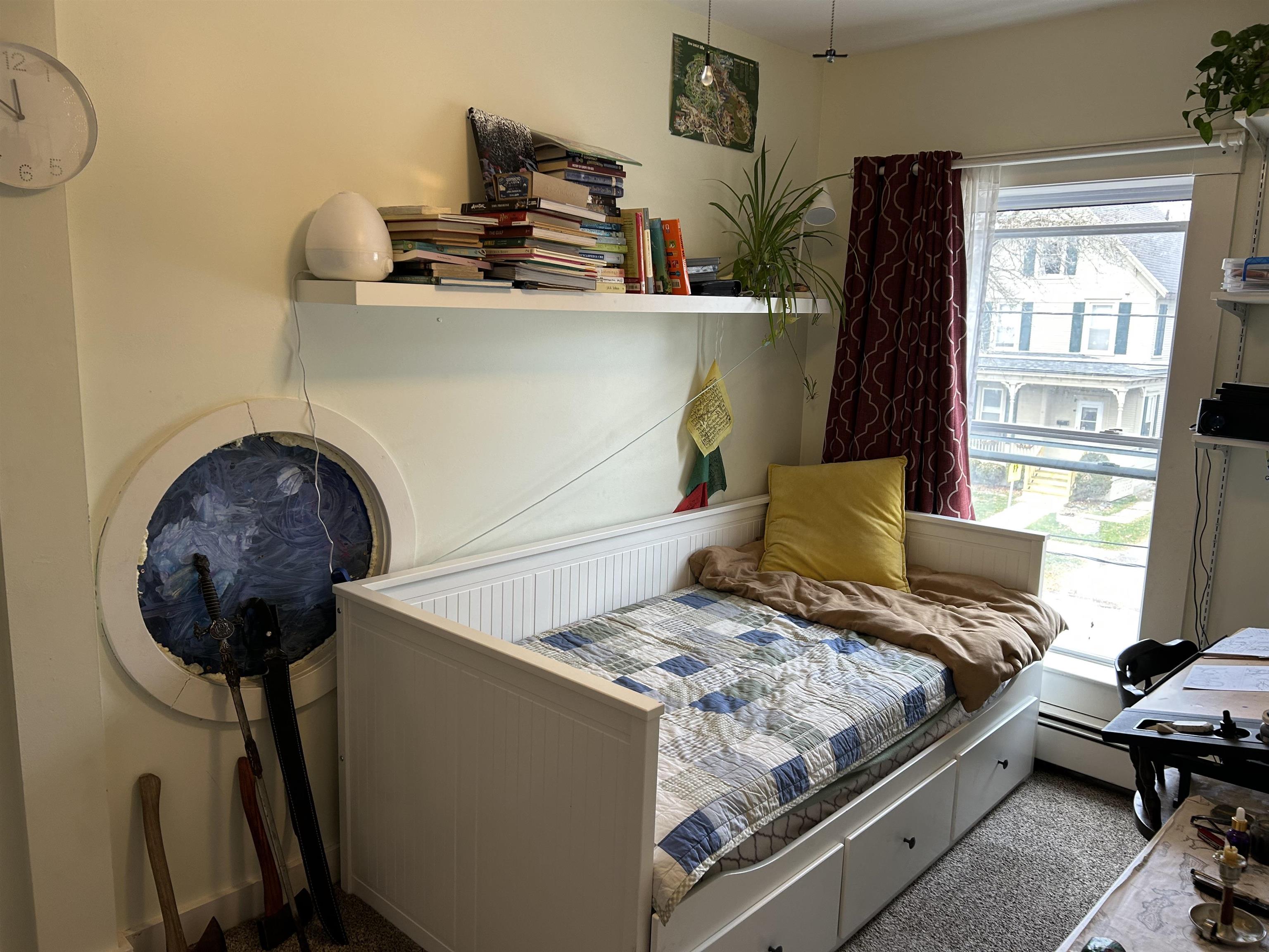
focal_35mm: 26
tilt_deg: -10.0
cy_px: 476
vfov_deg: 53.1
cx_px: 634
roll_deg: -1.4
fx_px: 953
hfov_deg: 67.3
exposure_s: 1/60
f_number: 1.5
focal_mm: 5.7
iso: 80
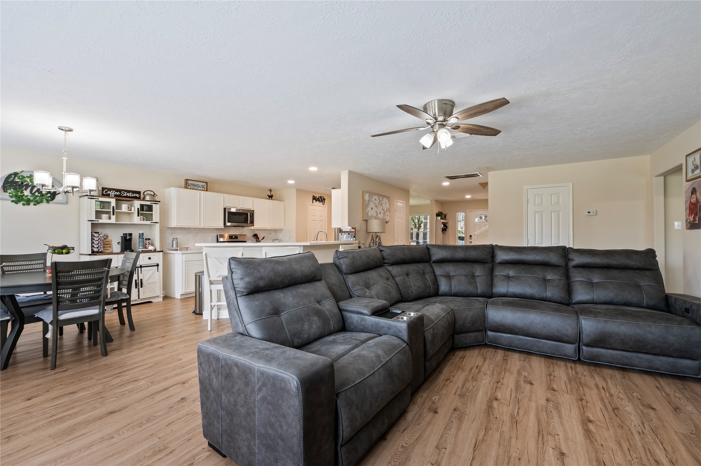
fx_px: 292
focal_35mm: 15
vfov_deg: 77.2
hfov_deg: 100.4
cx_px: 350
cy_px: 233
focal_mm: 15
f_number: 6.3
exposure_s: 1/3
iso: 125
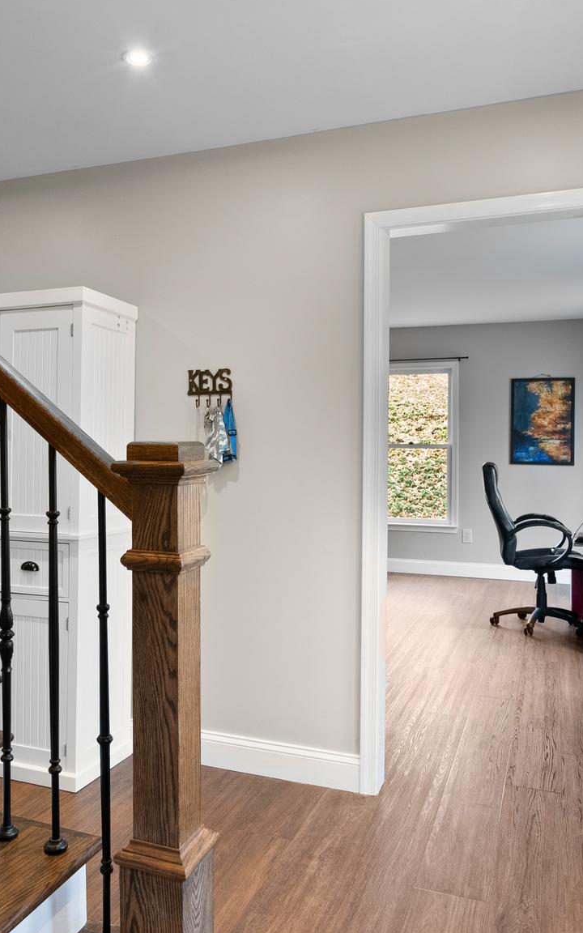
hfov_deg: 43.0
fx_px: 737
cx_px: 236
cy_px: 470
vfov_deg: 64.6
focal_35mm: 29
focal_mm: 16
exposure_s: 1/5
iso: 800
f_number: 8
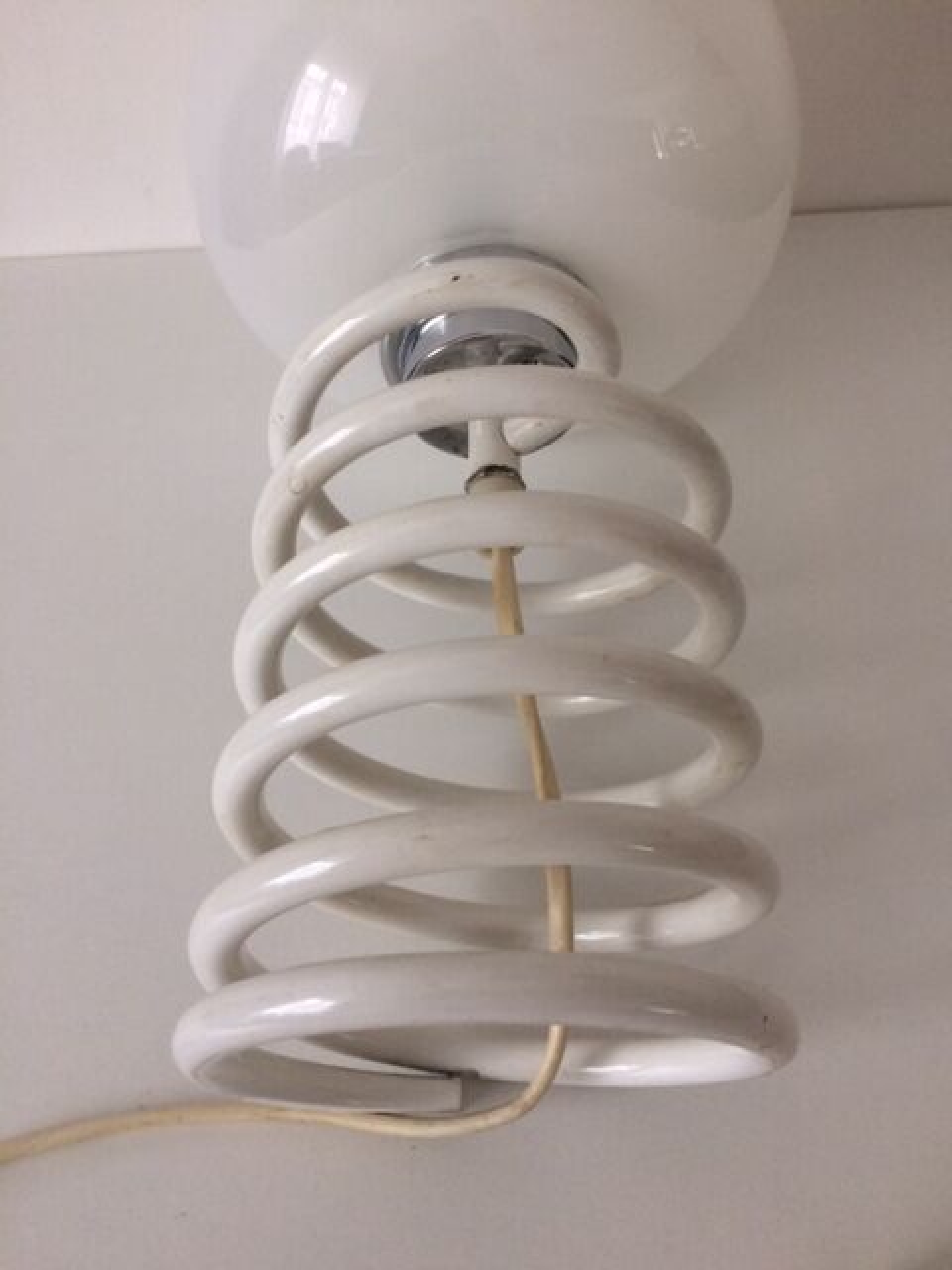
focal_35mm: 29
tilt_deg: -52.2
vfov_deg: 61.7
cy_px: 635
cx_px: 476
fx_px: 1063
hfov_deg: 48.2
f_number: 2.2
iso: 125
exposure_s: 1/33
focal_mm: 4.15
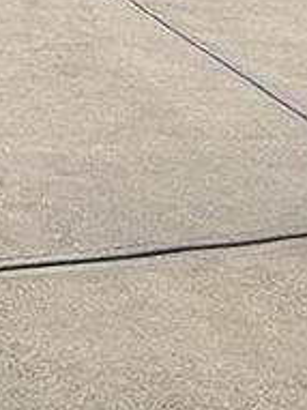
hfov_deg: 15.6
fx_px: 994
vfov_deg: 21.4
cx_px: -202
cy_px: -104
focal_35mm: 84
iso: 80
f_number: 1.78
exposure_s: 1/5714
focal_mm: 6.76
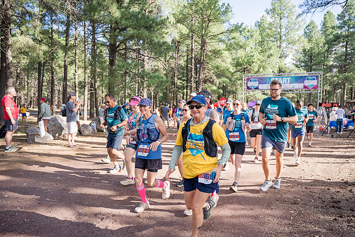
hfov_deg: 73.7
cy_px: 118
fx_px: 237
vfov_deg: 53.2
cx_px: 178
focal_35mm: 24
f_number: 3.2
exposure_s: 1/1600
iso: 500
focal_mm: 24
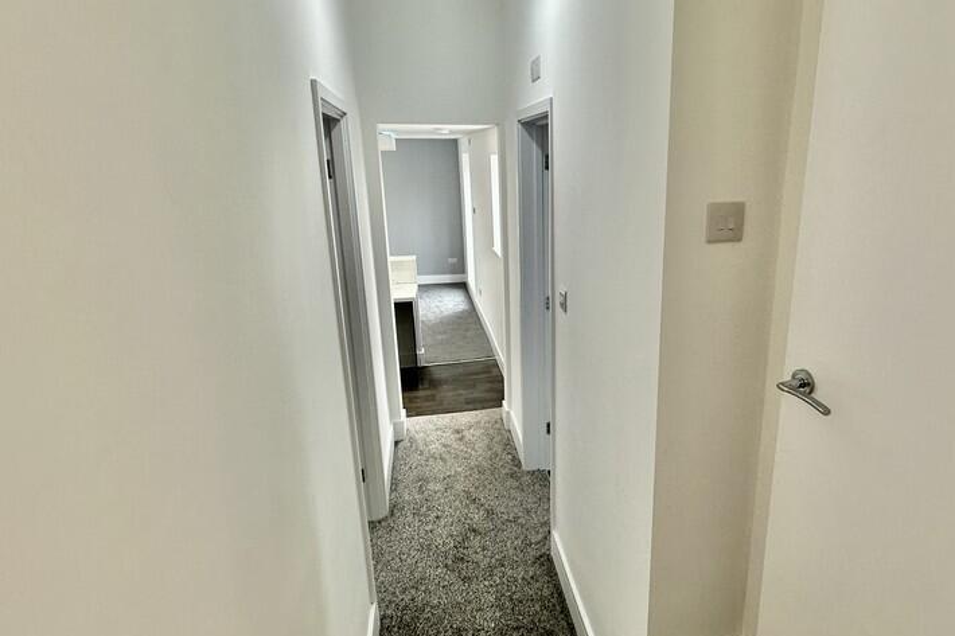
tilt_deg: -15.4
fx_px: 557
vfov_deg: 59.4
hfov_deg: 80.5
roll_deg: +0.7
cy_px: 301
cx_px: 560
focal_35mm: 21
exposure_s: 1/100
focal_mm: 2.22
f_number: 2.2
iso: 125
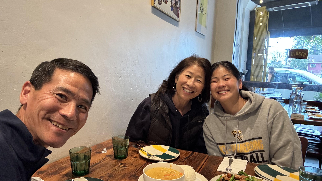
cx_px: 158
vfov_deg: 44.4
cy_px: 95
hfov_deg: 71.9
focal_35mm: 26
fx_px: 222
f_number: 1.9
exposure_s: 1/40
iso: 320
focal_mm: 2.69
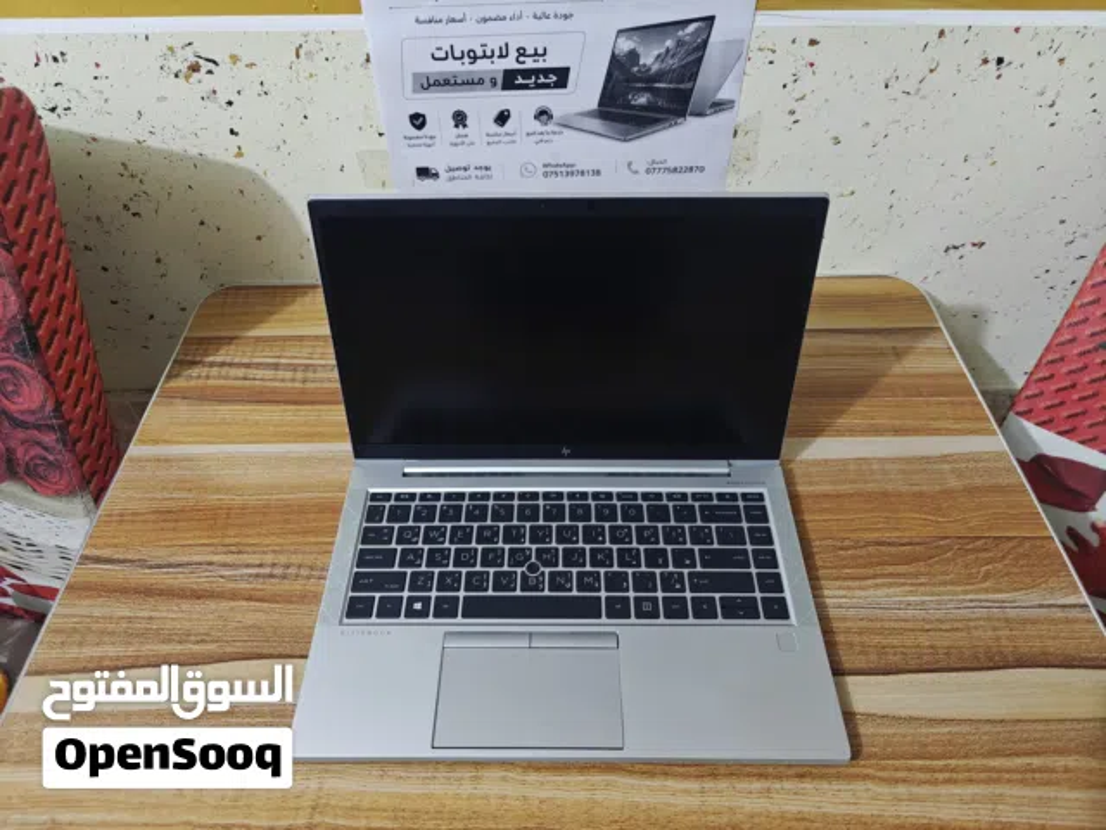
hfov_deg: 73.9
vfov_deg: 58.9
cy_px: 415
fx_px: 735
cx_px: 553
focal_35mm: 23
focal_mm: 6.06
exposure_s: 1/50
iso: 1250
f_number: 1.6
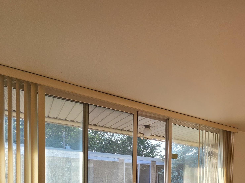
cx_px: 217
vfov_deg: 43.2
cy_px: 188
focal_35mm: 27
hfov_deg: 57.0
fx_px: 191
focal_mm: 2.2
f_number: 2.2
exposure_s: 1/529
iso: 100
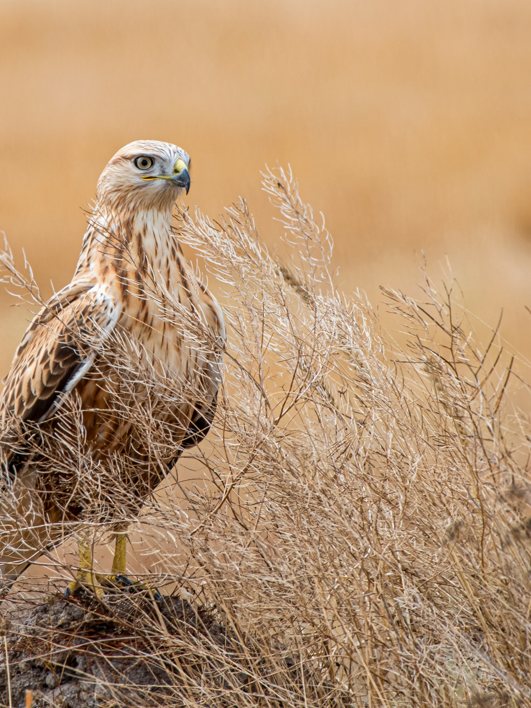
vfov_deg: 2.7
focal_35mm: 722
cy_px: 354
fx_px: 14772
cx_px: 232
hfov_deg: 2.1
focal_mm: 500
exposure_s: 1/640
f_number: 7.1
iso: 200
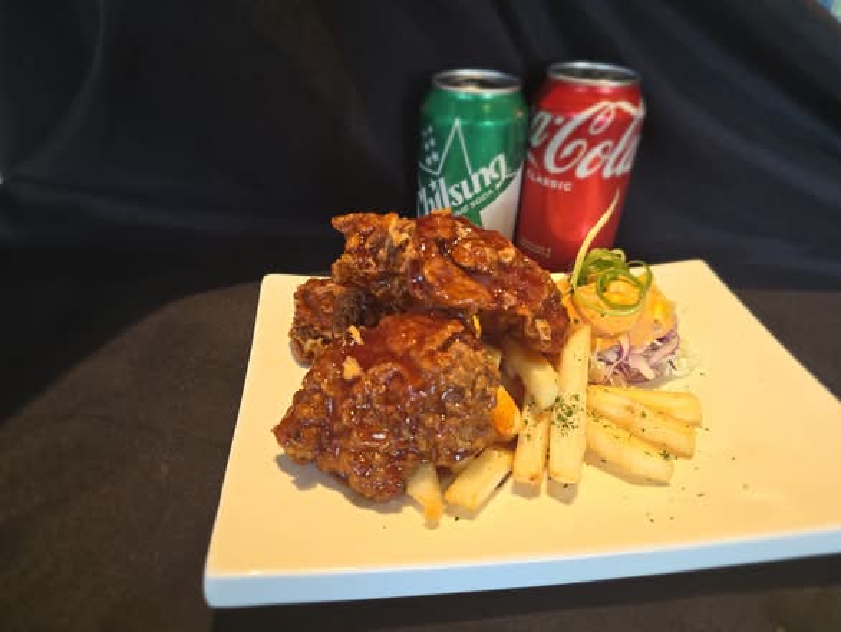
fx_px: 559
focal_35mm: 23
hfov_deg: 73.9
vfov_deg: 58.9
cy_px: 316
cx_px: 420
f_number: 1.7
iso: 80
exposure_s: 1/50
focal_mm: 6.25
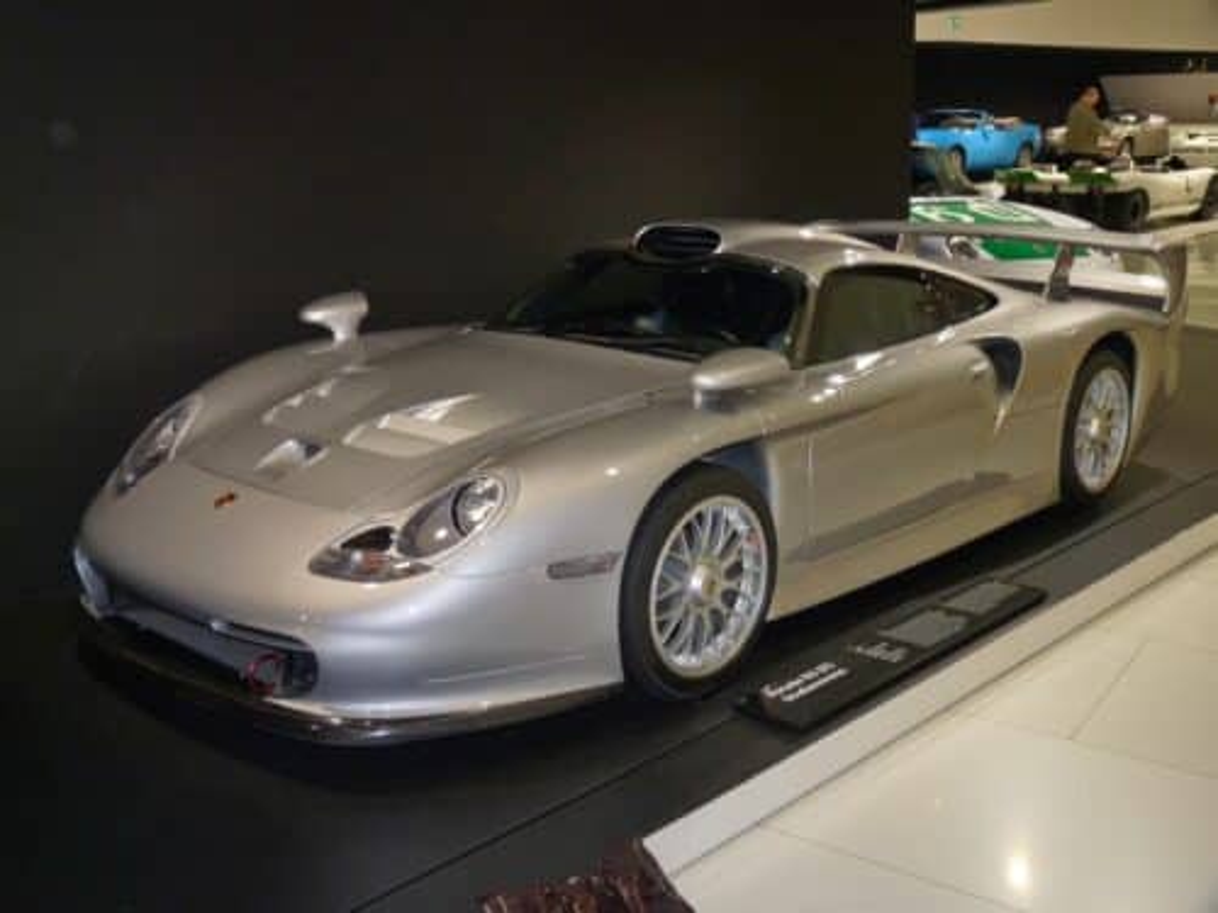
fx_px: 1372
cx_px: 609
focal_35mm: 39
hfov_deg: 47.9
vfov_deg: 36.8
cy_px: 456
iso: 125
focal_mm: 6.9
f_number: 3
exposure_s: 1/30
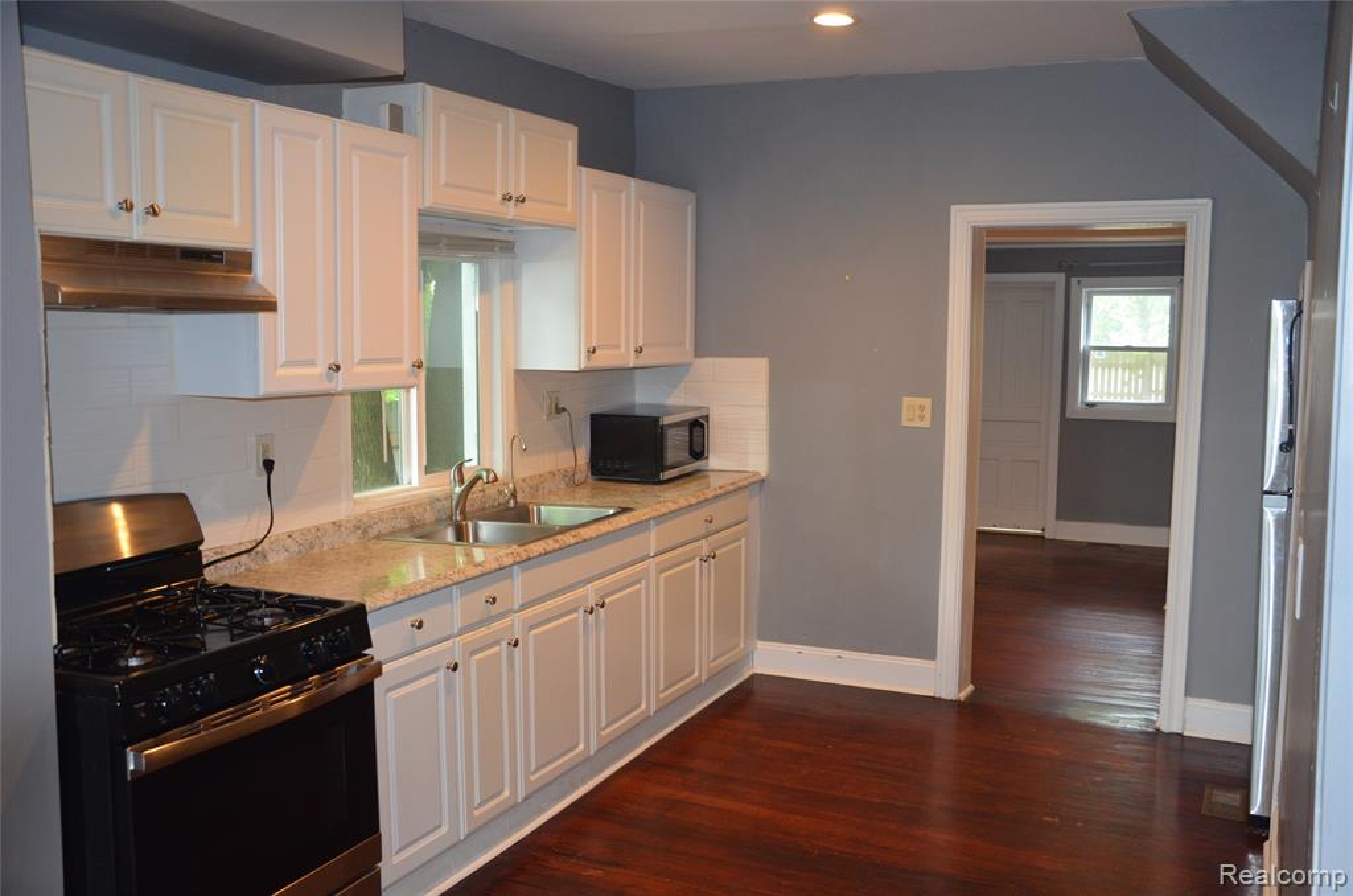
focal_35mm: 36
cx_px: 676
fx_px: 1350
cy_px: 448
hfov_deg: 53.2
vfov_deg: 36.7
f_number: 3.8
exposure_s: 1/60
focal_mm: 24
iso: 900
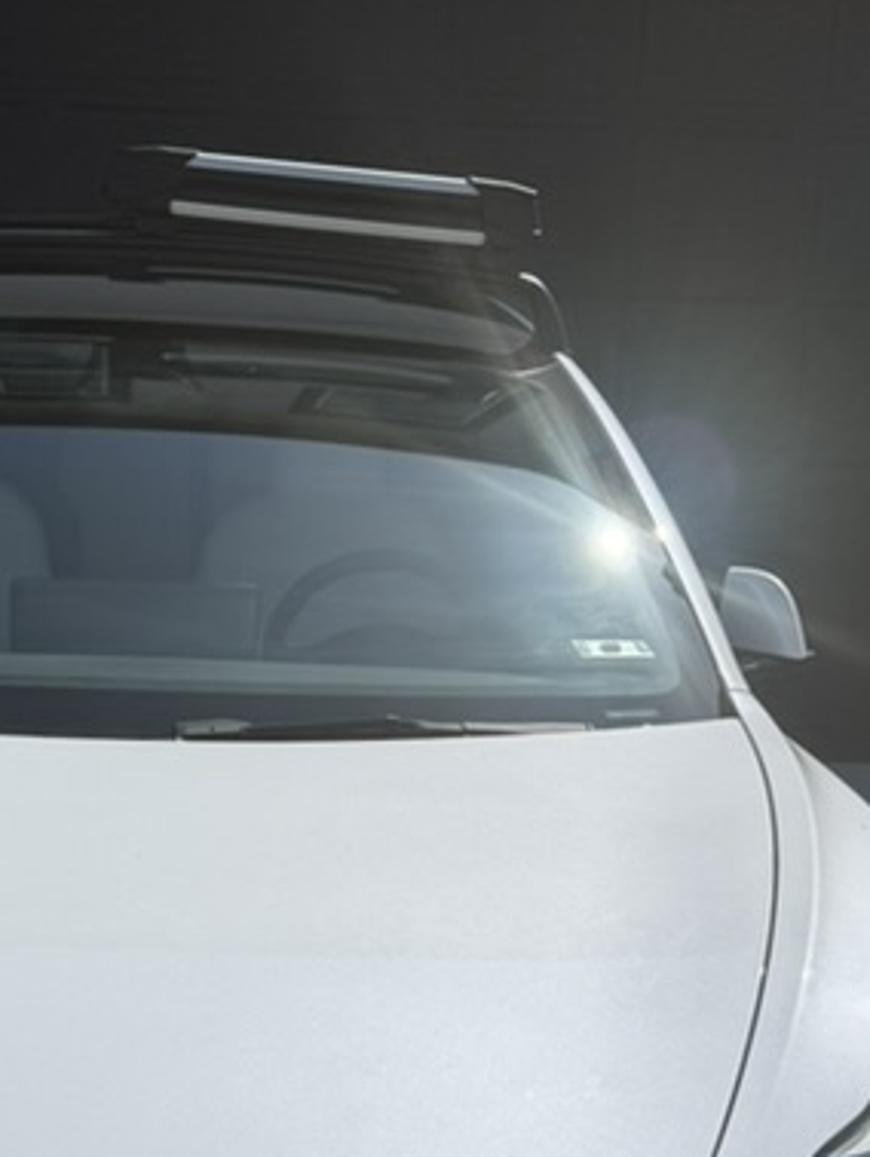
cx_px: 190
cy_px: 983
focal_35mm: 65
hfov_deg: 22.3
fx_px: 2176
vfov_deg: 28.9
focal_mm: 6.76
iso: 80
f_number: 1.78
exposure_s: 1/11905
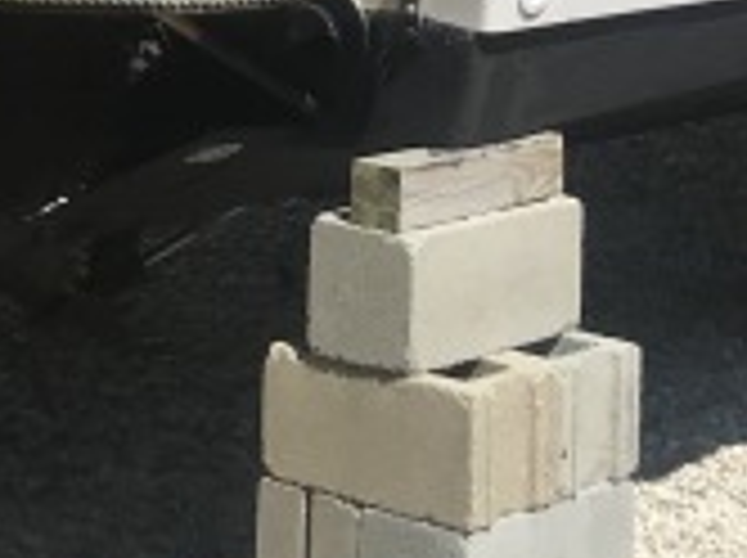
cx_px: 464
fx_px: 2909
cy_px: -544
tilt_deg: +3.2
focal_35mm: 135
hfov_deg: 14.6
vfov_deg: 10.2
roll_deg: -2.5
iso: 20
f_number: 1.8
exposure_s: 1/3831
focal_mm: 3.99
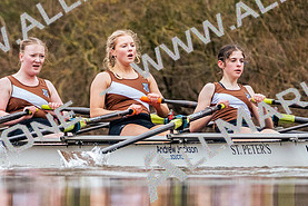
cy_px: 97
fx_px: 5958
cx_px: 49
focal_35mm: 696
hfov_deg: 3.0
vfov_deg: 2.0
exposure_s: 1/2000
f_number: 6.3
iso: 4000
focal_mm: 332
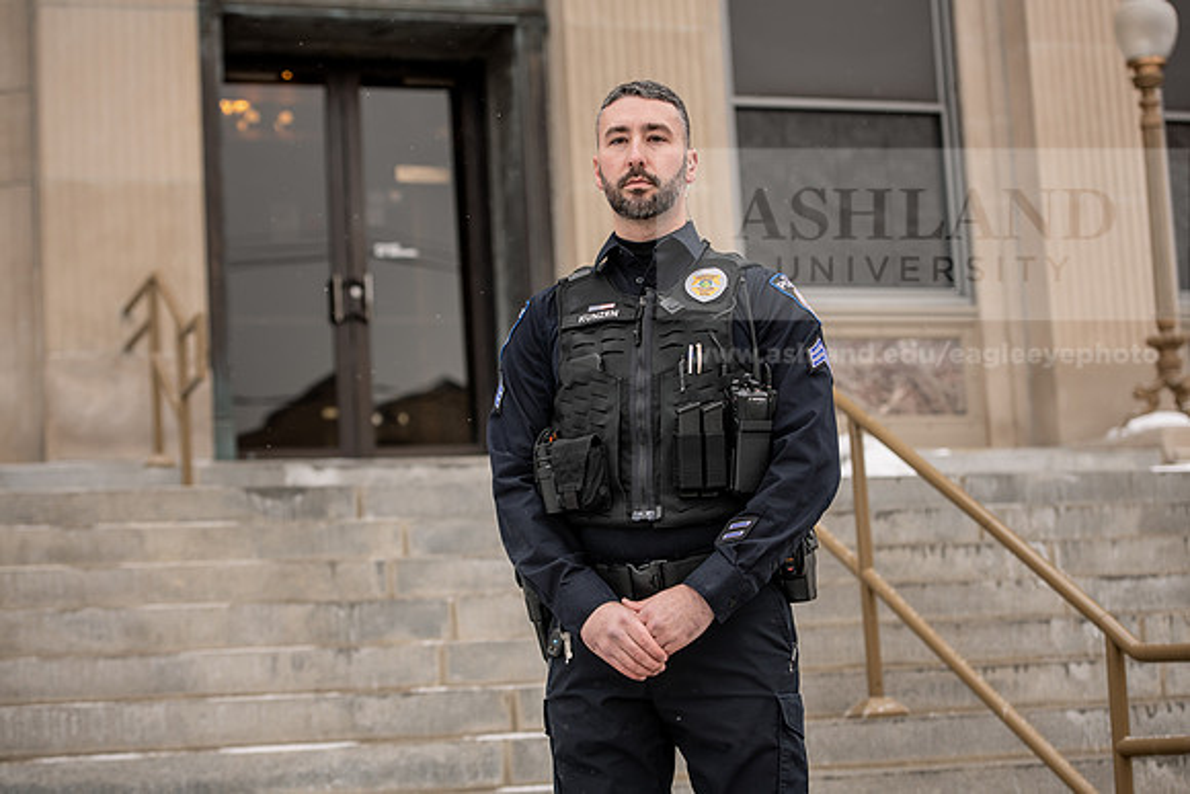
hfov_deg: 25.4
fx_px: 2645
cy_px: 397
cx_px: 595
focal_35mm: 80
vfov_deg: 17.1
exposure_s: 1/500
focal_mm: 80
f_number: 4
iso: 125
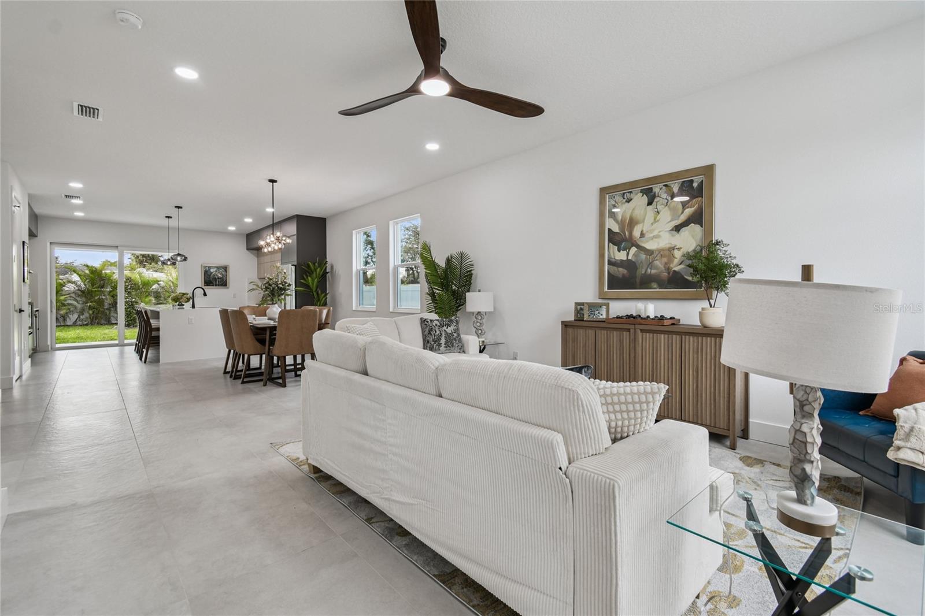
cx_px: 462
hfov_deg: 100.4
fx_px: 385
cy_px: 308
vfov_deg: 77.3
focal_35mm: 15
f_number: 7.1
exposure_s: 1/8
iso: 100
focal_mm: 10
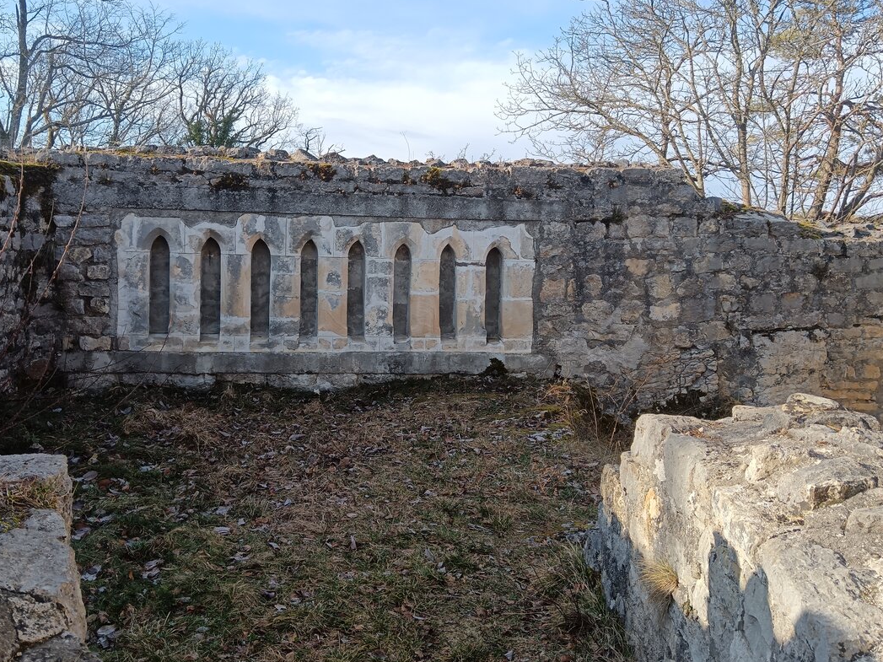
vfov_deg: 42.8
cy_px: 279
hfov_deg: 55.2
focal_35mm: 33
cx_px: 385
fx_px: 842
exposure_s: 1/462
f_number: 1.9
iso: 100
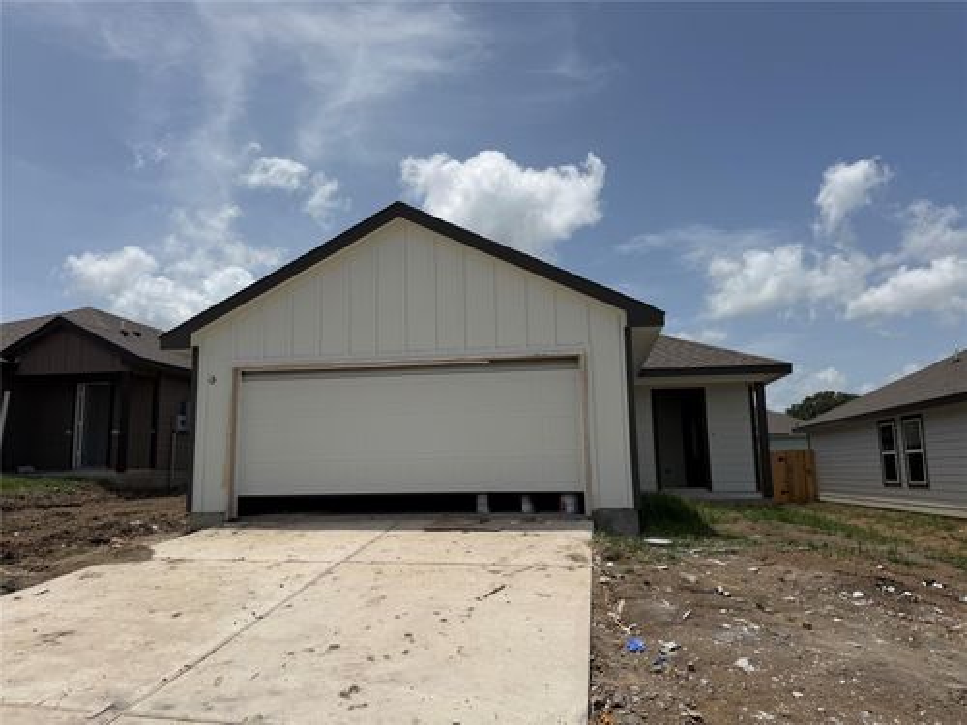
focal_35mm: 24
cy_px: 362
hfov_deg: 71.6
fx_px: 670
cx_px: 484
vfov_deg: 56.8
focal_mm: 6.76
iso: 80
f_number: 1.78
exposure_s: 1/11905
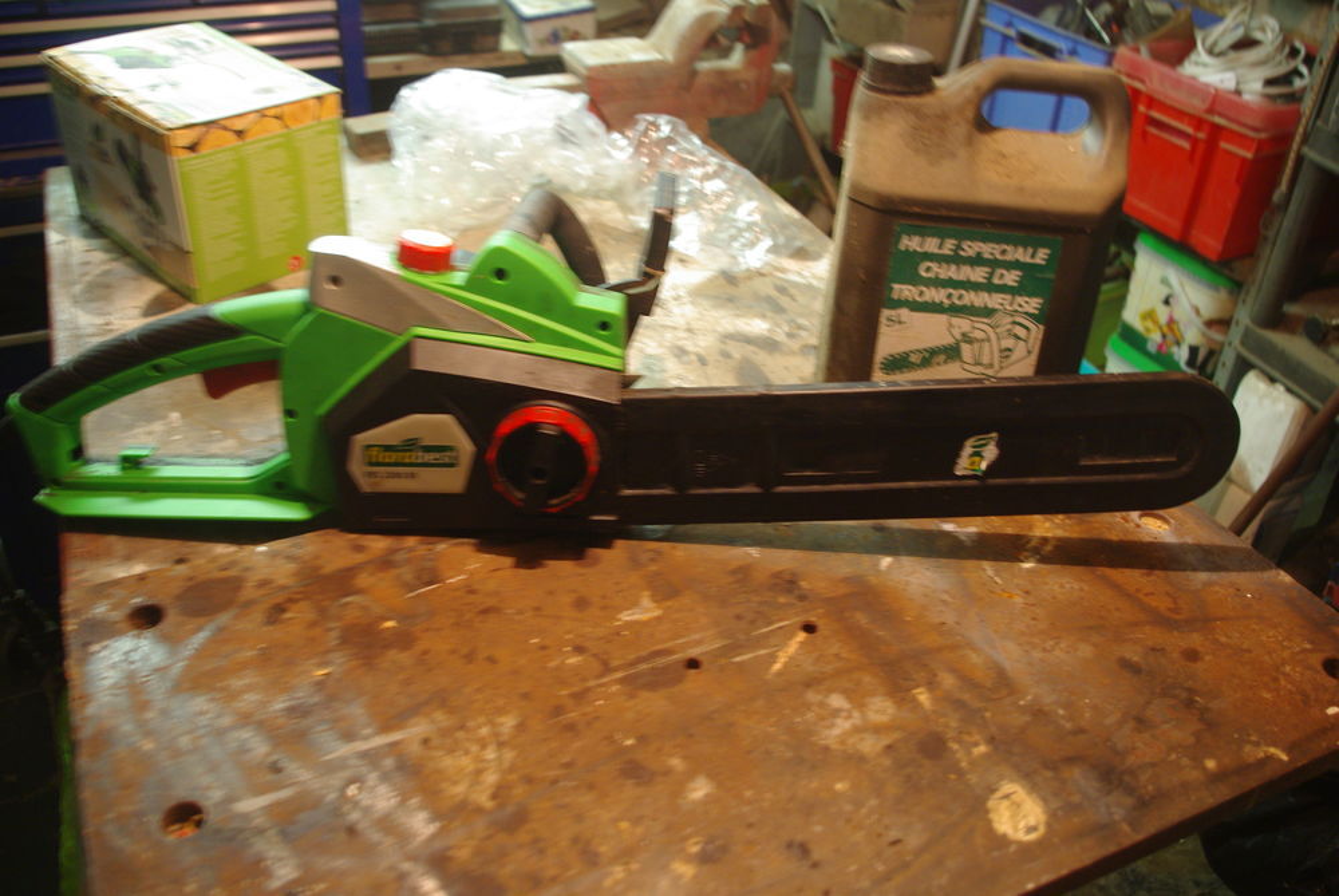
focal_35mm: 31
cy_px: 448
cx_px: 670
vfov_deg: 42.4
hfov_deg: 60.2
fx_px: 1154
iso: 400
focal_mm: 21.25
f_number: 4
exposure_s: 1/4
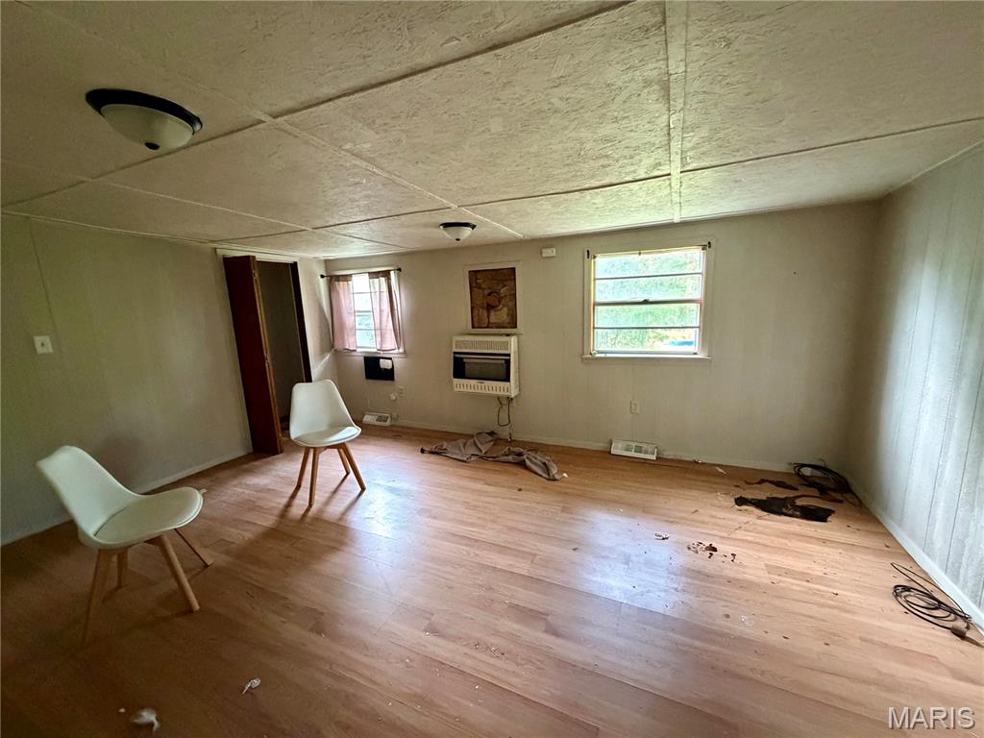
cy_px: 369
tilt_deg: -10.0
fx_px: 398
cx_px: 492
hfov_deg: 102.1
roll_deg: +3.0
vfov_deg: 85.7
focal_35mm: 14
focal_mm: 2.22
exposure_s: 1/60
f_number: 2.2
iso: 1250
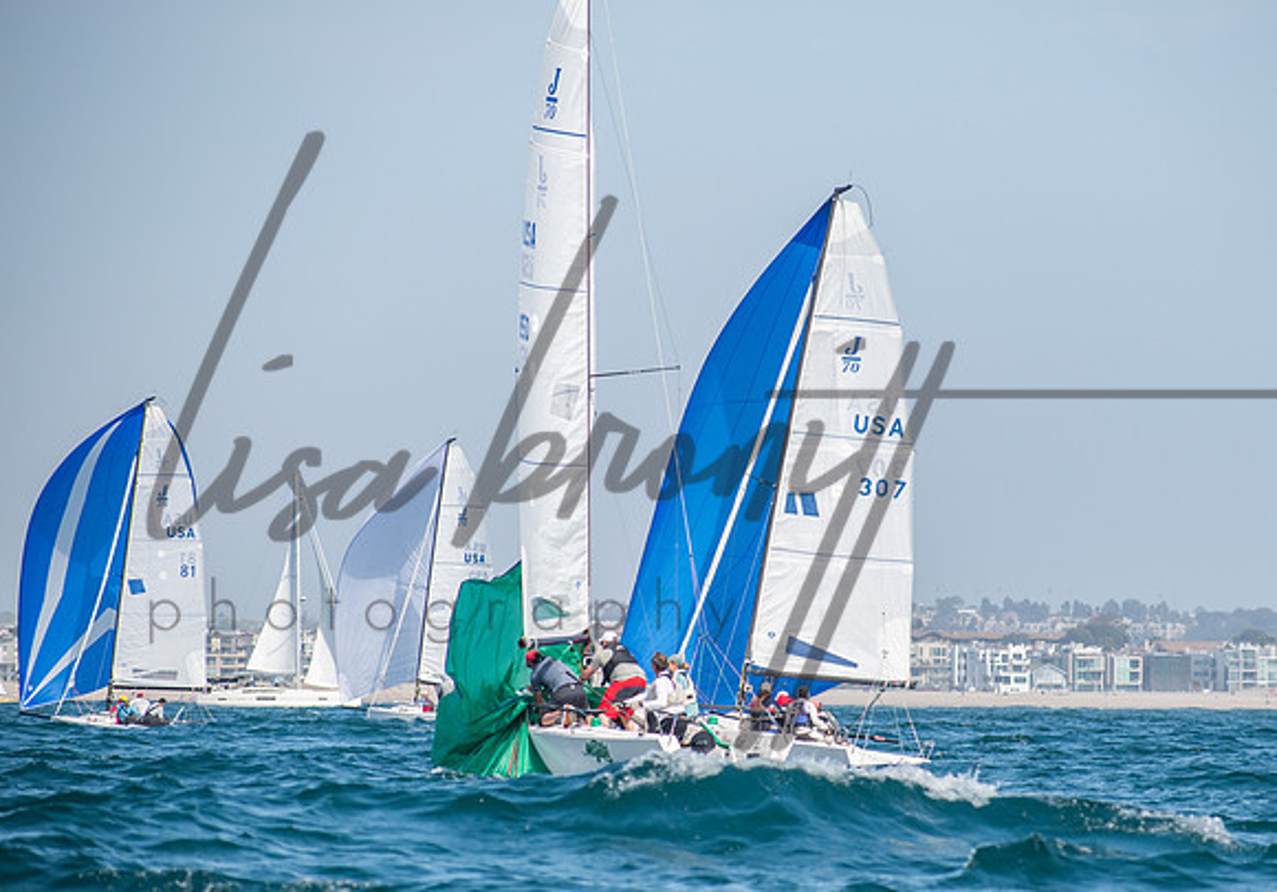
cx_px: 801
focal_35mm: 287
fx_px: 10338
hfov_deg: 7.1
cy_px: 534
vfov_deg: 4.9
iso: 200
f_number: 6.3
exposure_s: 1/1000
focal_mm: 155
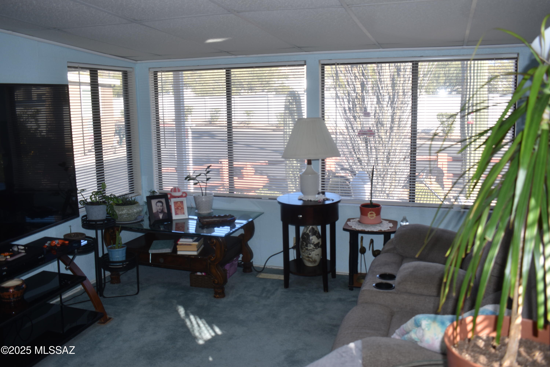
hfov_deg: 59.5
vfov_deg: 41.7
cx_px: 275
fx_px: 481
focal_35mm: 32
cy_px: 184
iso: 100
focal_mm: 21
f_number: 5.6
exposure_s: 1/125
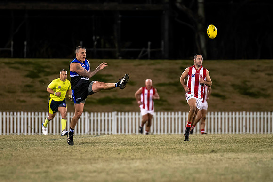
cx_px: 122
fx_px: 3909
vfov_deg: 2.7
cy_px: 125
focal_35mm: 515
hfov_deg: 4.0
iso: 2000
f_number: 2.8
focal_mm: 300
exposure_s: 1/1250
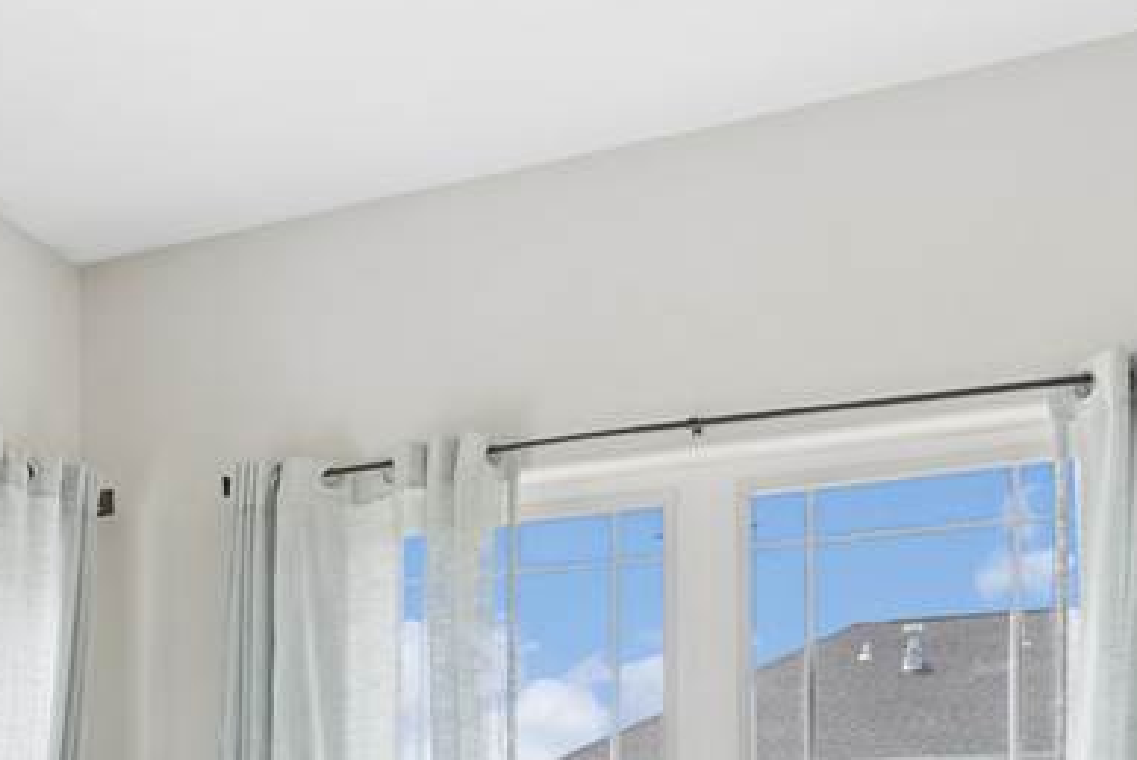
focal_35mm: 53
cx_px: -44
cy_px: 935
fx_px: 1675
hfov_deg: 33.7
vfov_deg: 23.2
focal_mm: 16
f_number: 10
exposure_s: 1/40
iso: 400
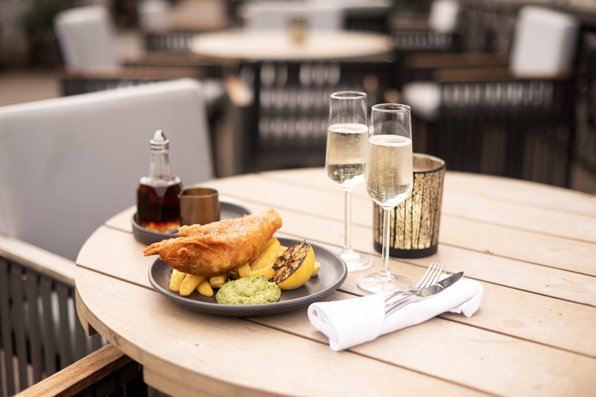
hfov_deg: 39.6
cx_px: 298
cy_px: 198
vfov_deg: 27.0
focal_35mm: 50
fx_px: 828
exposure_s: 1/2500
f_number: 2
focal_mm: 50
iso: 100
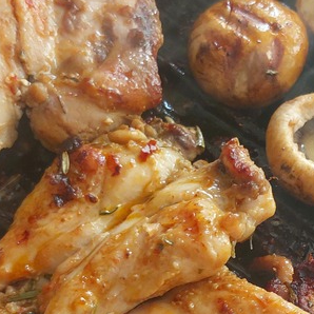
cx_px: 237
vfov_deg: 21.0
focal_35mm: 82
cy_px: 236
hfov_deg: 21.0
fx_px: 842
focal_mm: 4.6
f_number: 1.8
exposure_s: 1/50
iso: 100
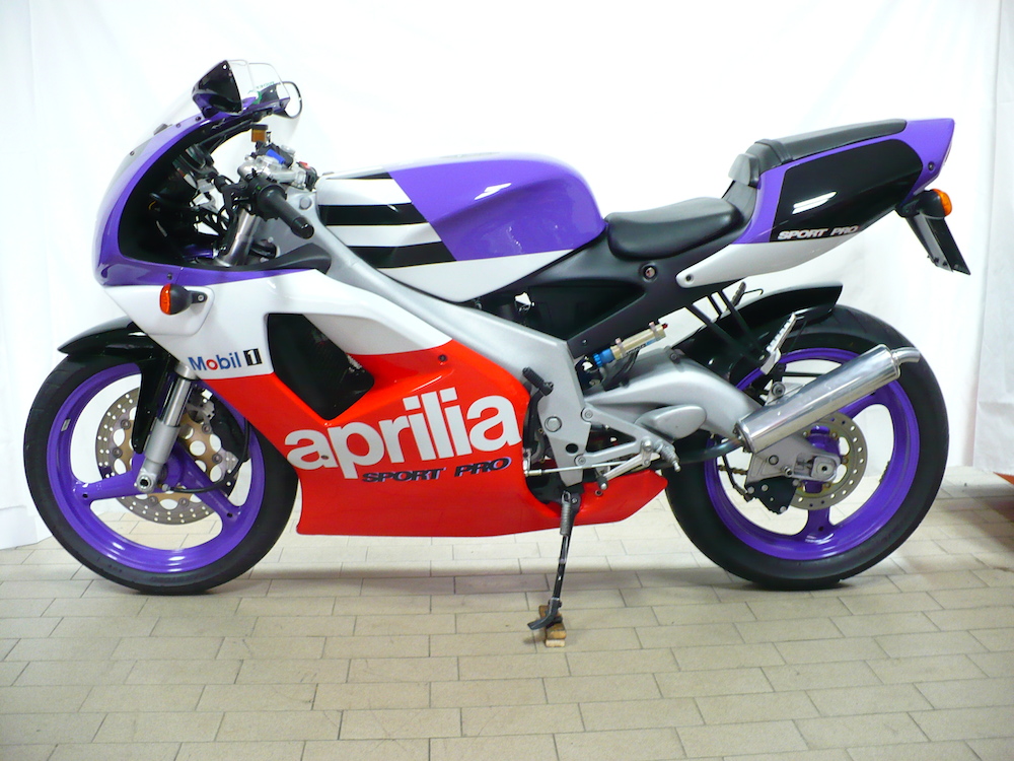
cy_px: 380
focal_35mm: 37
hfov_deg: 50.1
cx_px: 507
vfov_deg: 38.7
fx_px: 1084
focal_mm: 6.1
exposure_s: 1/4
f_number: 2.8
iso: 200
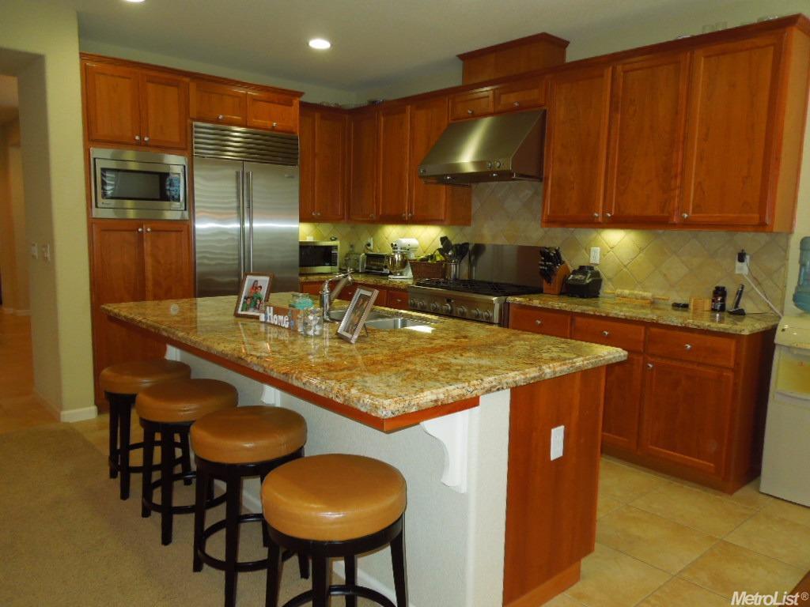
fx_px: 585
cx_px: 405
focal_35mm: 25
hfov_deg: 69.4
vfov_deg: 54.9
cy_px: 304
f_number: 3.3
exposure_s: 1/30
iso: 200
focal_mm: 4.5
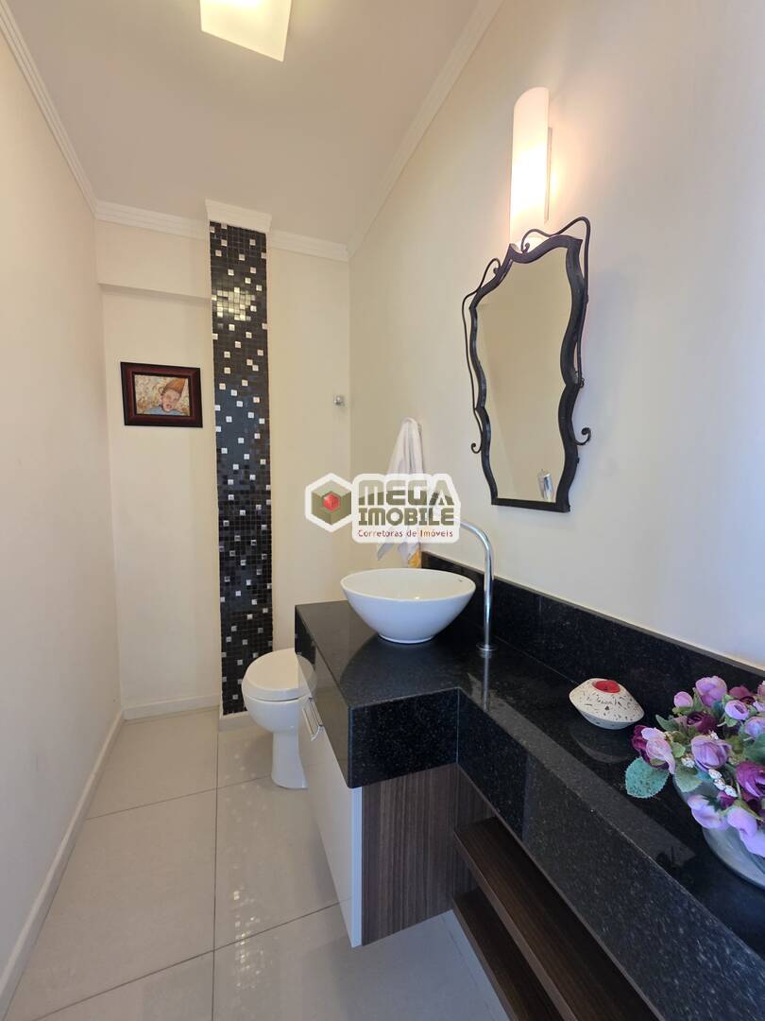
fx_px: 383
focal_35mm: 13
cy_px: 510
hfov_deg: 89.9
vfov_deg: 106.2
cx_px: 382
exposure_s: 1/60
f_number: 1.9
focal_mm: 2.2
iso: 320
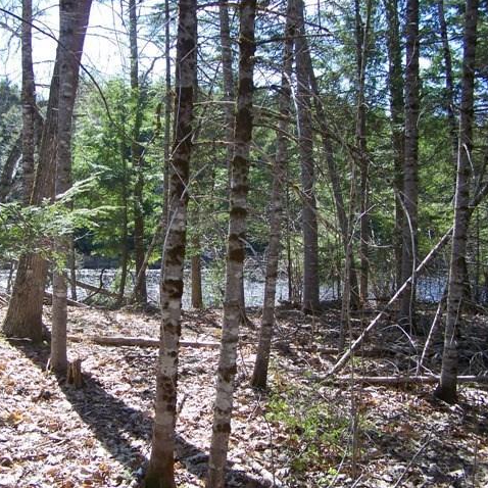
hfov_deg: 37.4
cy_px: 244
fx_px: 718
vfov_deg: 37.6
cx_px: 197
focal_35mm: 45
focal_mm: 6.3
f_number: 2.8
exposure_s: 1/200
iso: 64
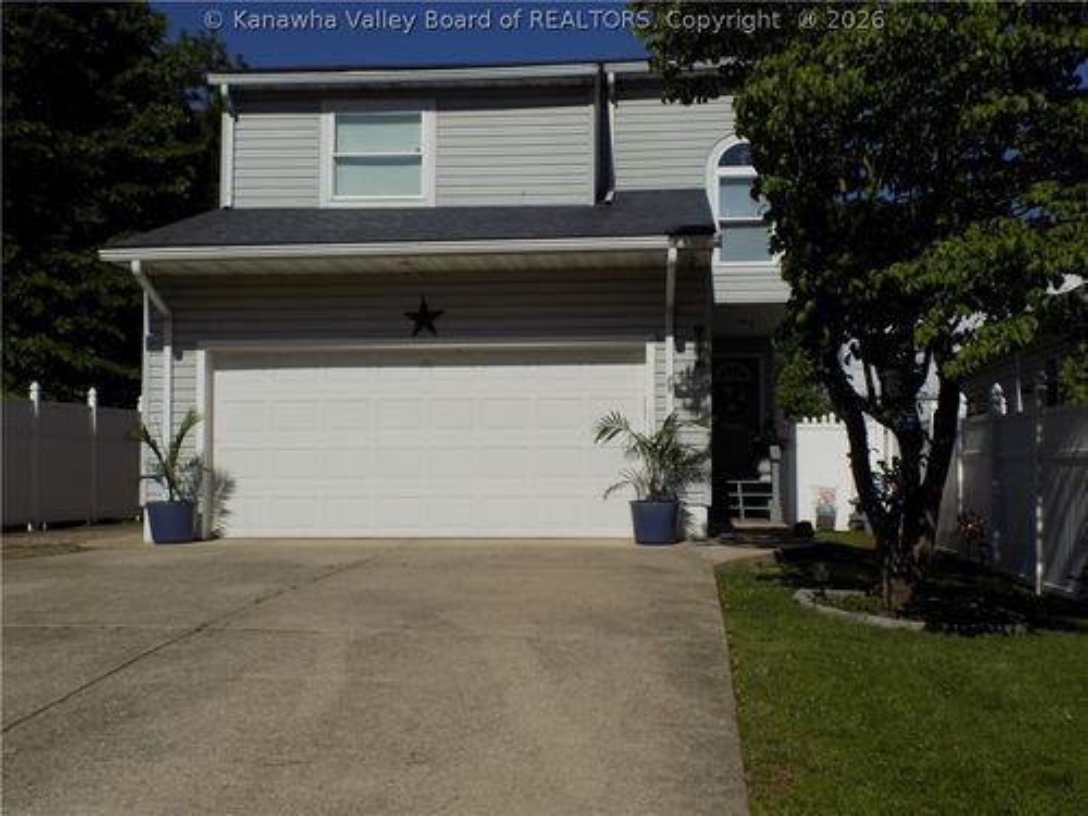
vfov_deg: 35.1
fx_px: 1289
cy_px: 408
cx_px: 544
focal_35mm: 41
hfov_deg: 45.8
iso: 80
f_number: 11.5
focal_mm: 7.3
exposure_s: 1/250
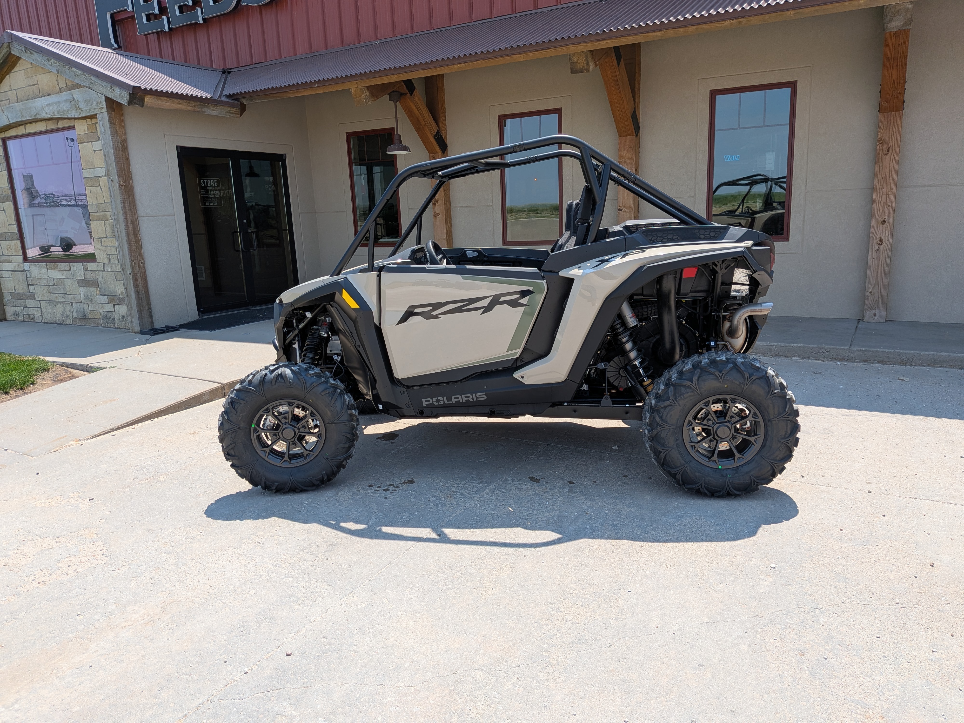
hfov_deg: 71.6
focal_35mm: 24
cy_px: 362
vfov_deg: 56.8
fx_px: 668
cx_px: 482
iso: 27
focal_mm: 4.53
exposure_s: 1/930
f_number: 1.7
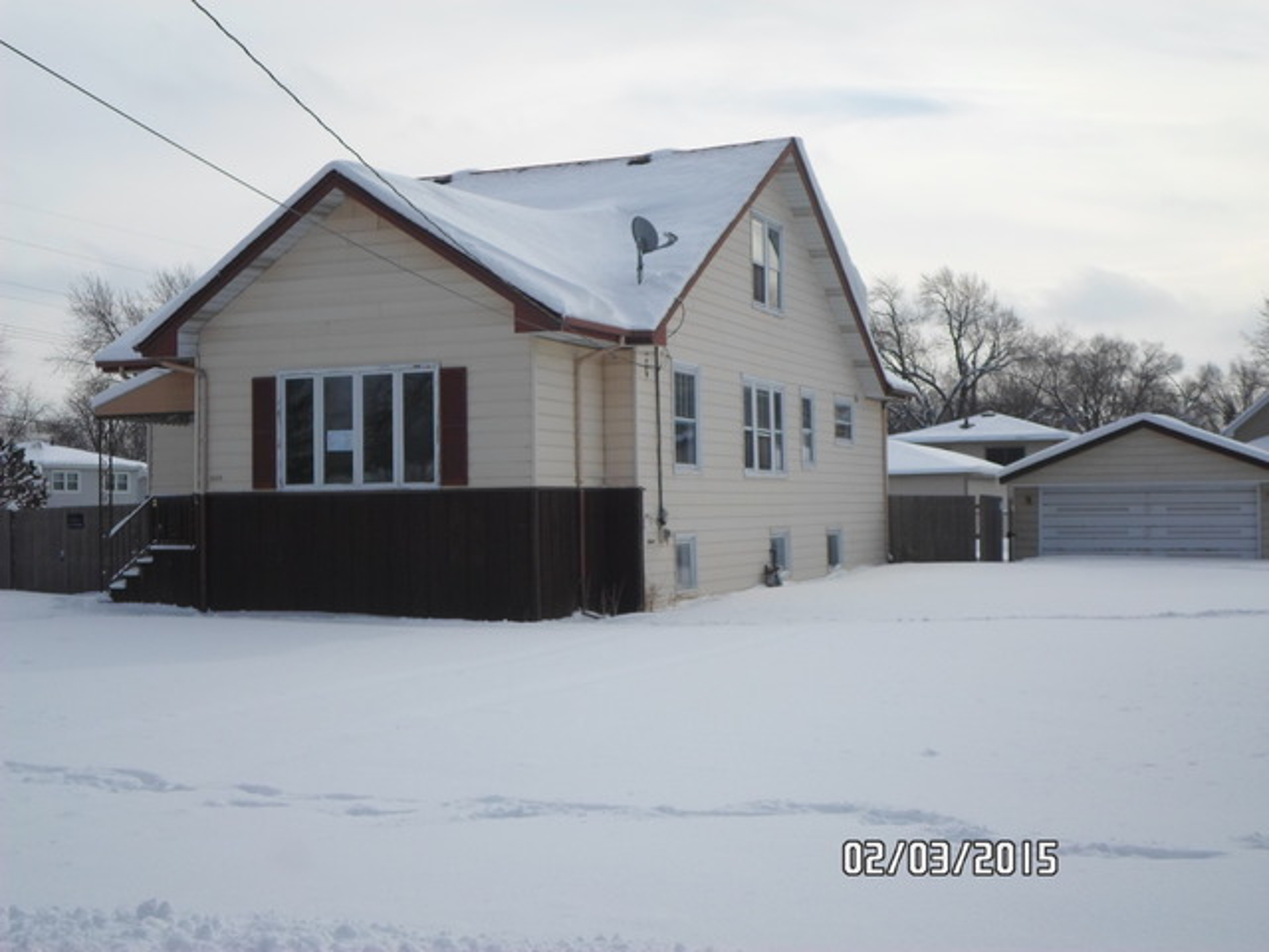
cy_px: 476
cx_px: 634
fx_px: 1576
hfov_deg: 43.9
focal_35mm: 43
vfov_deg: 33.6
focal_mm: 7.8
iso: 80
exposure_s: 1/2000
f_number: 3.2
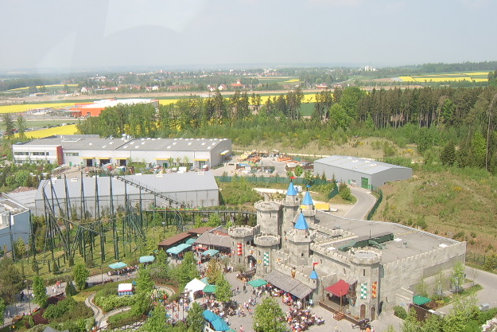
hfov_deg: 57.2
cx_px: 251
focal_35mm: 33
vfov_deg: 40.0
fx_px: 456
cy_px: 176
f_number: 6.7
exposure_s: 1/114
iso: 50
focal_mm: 8.13
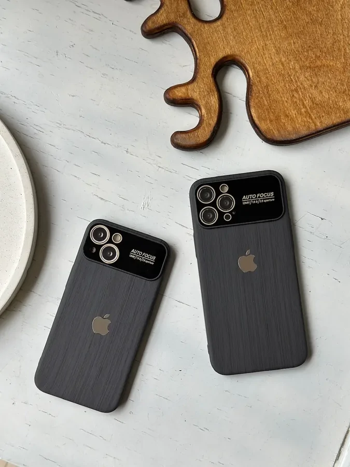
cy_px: 234
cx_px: 175
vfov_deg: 39.7
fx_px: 647
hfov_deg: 30.3
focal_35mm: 48
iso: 80
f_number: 1.78
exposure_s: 1/206
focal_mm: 6.86
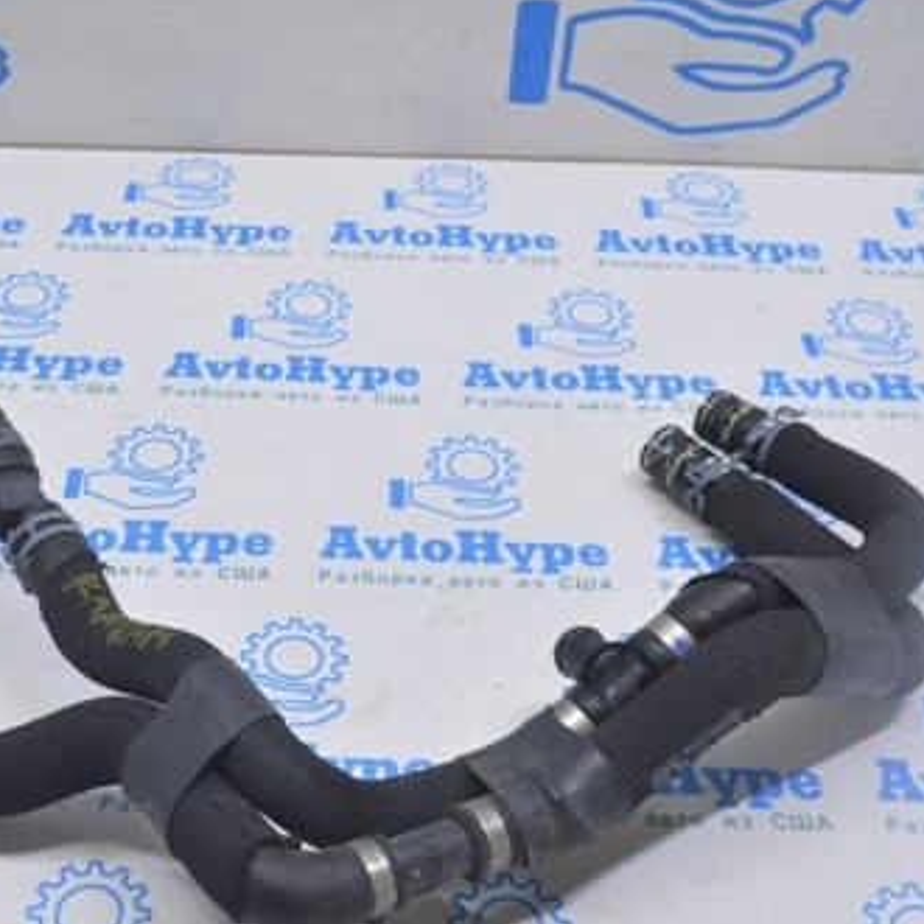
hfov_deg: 32.6
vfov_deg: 32.9
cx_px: 308
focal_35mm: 52
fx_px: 1565
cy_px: 511
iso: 400
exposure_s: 1/25
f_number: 5.6
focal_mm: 21
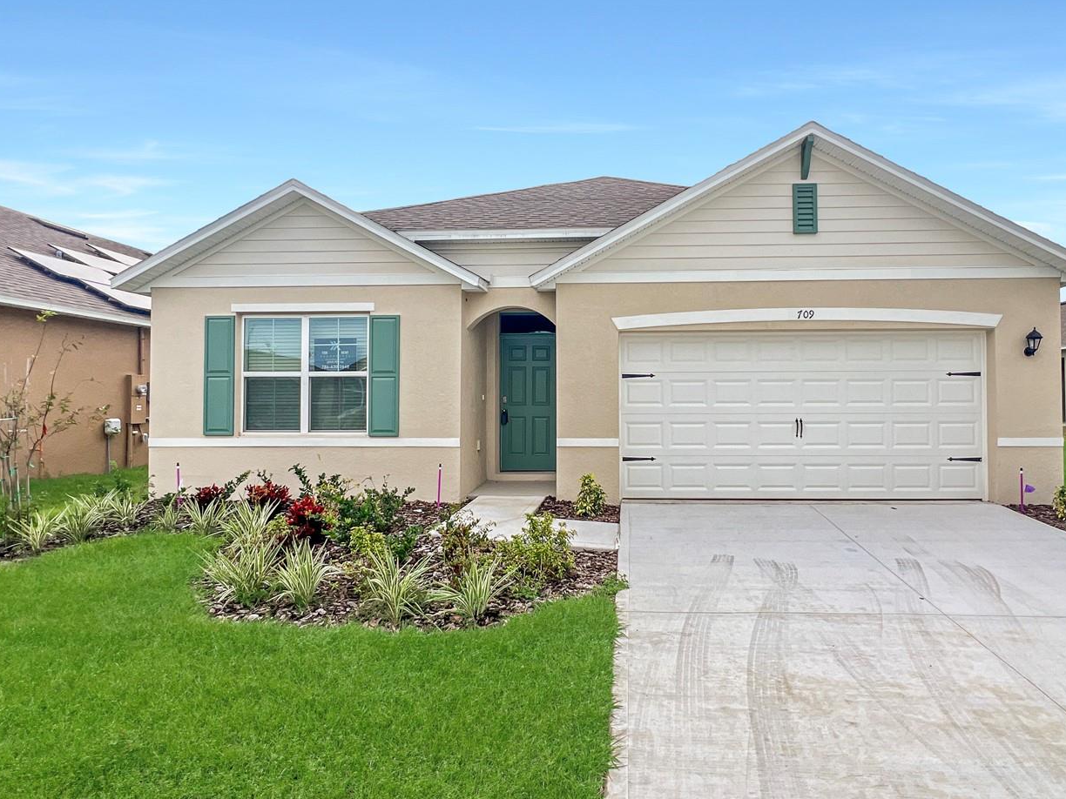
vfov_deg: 74.7
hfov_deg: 90.5
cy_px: 402
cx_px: 604
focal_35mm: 17
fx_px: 524
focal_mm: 1.57
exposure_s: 1/978
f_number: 1.8
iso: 32
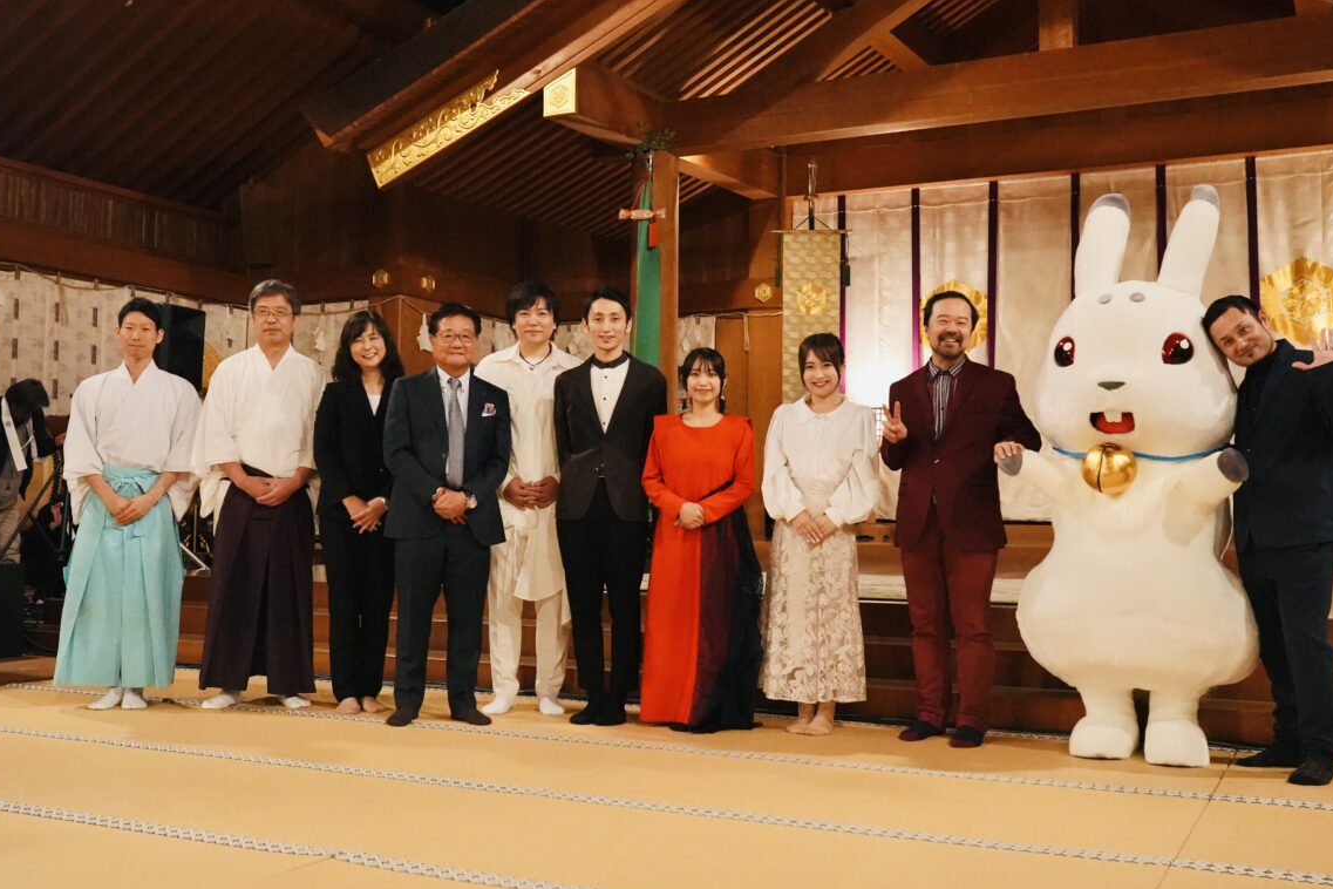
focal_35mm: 38
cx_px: 674
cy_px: 430
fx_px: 1407
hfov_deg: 50.7
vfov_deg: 35.1
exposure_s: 1/125
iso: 8000
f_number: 3.5
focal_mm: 24
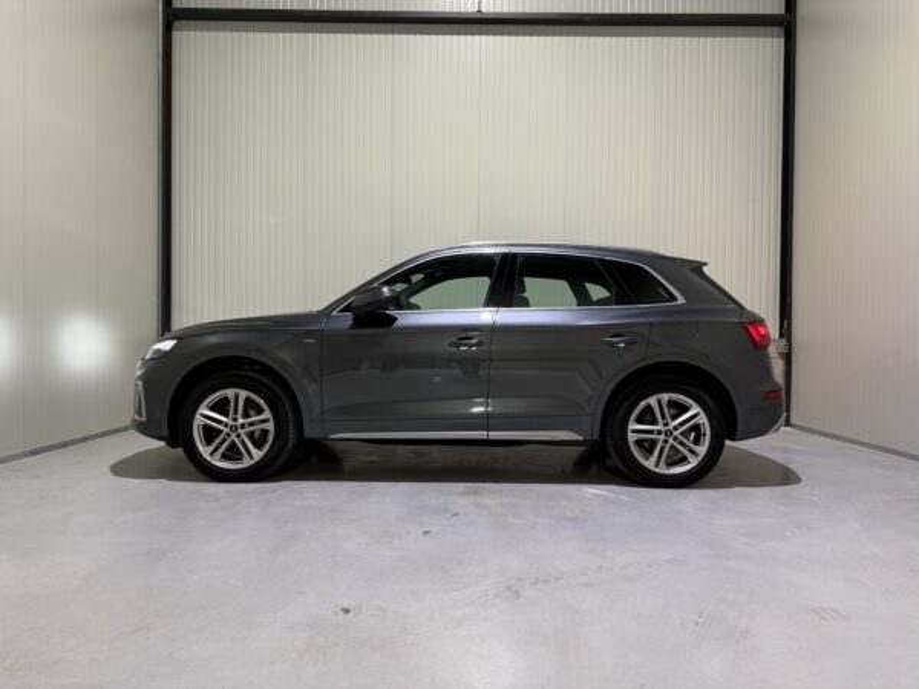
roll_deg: -1.0
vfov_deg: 56.8
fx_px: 637
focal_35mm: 24
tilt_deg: -0.8
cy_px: 344
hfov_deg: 71.6
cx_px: 460
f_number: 1.78
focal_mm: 6.76
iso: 125
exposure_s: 1/50
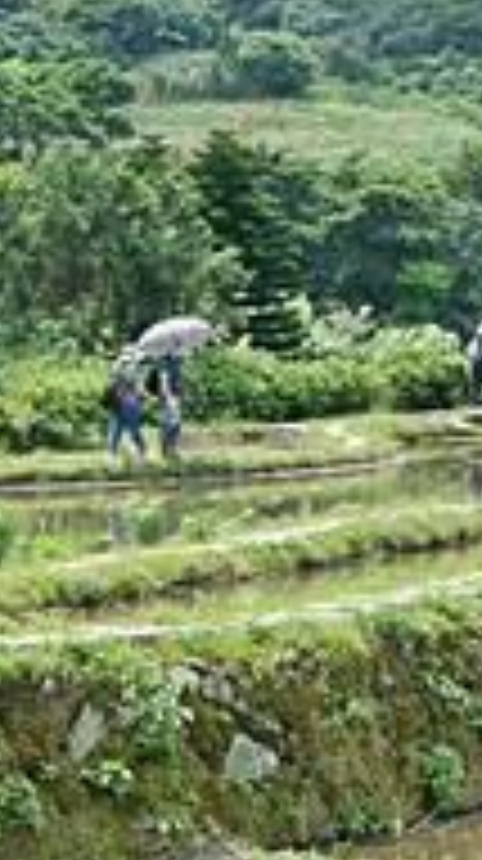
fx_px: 3647
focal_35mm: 160
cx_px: -523
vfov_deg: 13.4
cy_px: 718
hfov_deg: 7.2
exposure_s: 1/1000
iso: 200
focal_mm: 14
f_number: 4
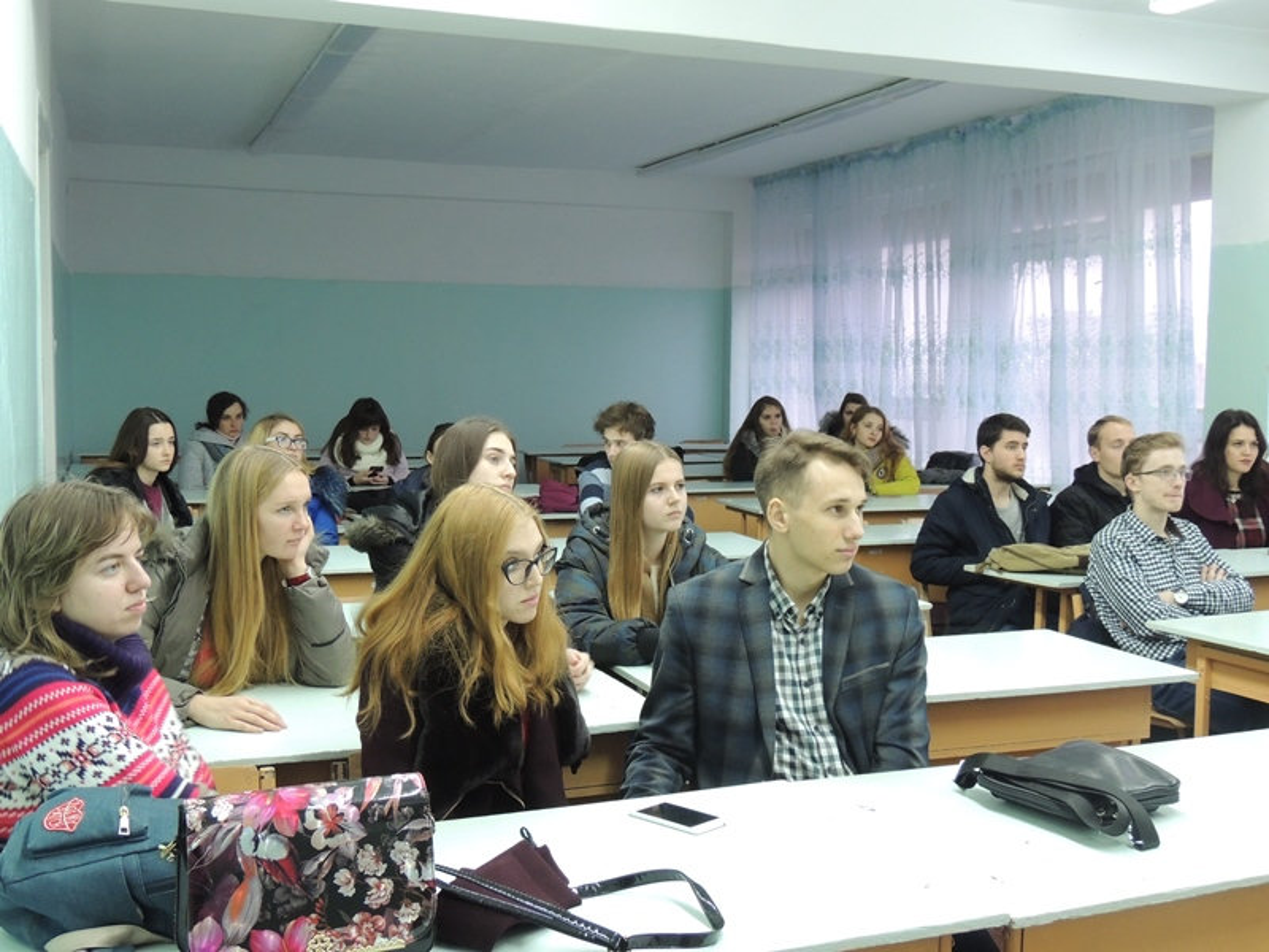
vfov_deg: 36.0
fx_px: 1466
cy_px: 476
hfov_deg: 46.8
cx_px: 634
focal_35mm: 40
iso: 400
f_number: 3.3
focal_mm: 7.1
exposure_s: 1/15
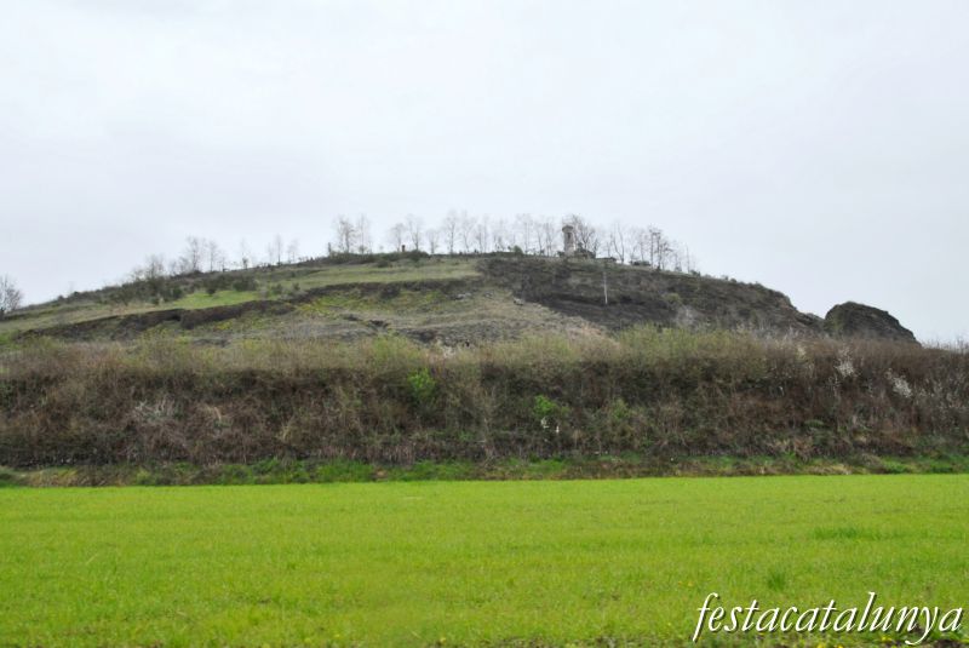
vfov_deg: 36.9
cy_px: 324
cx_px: 484
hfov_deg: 53.1
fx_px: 970
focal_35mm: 36
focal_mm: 24
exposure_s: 1/200
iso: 400
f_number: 8
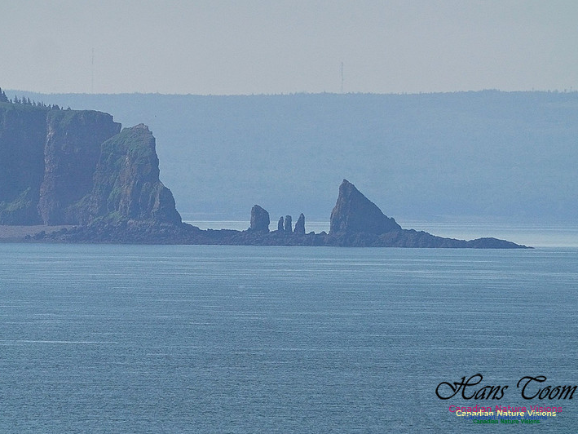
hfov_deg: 2.5
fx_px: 13126
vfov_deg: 1.9
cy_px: 217
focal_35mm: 786
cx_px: 258
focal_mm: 724
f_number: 13
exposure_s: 1/8000
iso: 6400
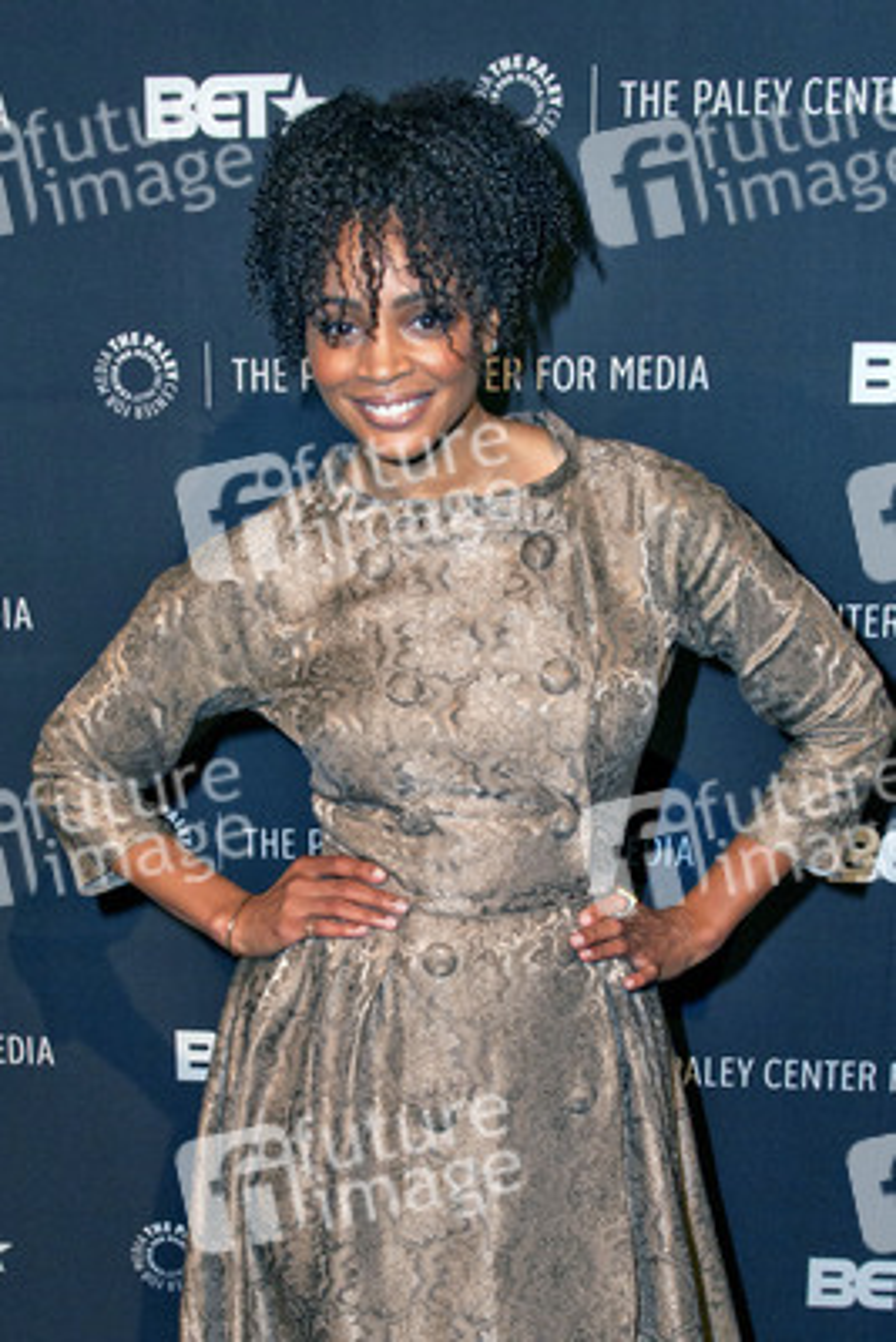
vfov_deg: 63.6
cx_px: 448
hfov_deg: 45.0
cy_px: 671
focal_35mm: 29
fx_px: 1082
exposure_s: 1/400
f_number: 4.5
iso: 500
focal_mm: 29
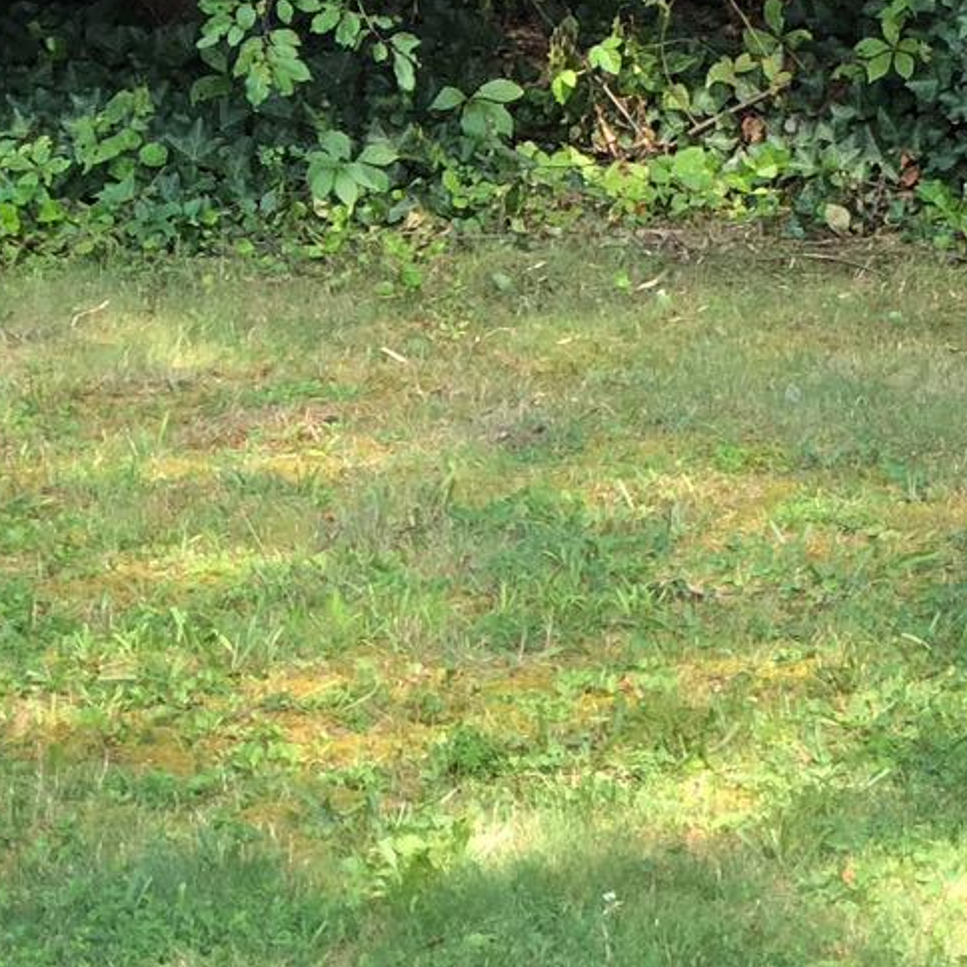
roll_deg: -0.3
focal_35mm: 213
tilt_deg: -8.8
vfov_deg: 8.0
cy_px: -503
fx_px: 6732
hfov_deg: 8.2
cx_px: 1061
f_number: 2.8
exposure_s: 1/120
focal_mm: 6.6
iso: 32
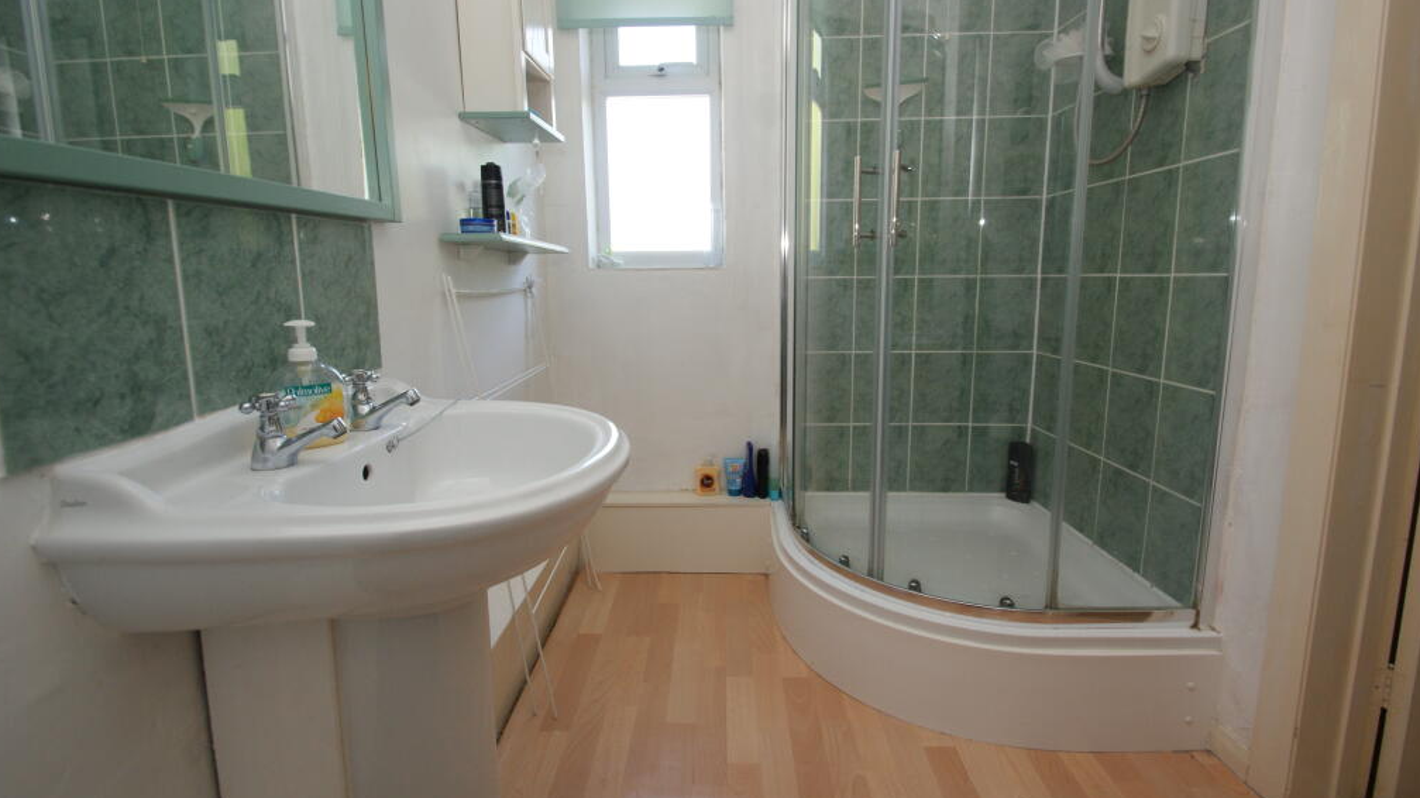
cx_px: 704
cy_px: 364
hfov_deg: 99.4
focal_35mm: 16
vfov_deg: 66.9
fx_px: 602
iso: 400
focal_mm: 10
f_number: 5.6
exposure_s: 1/60
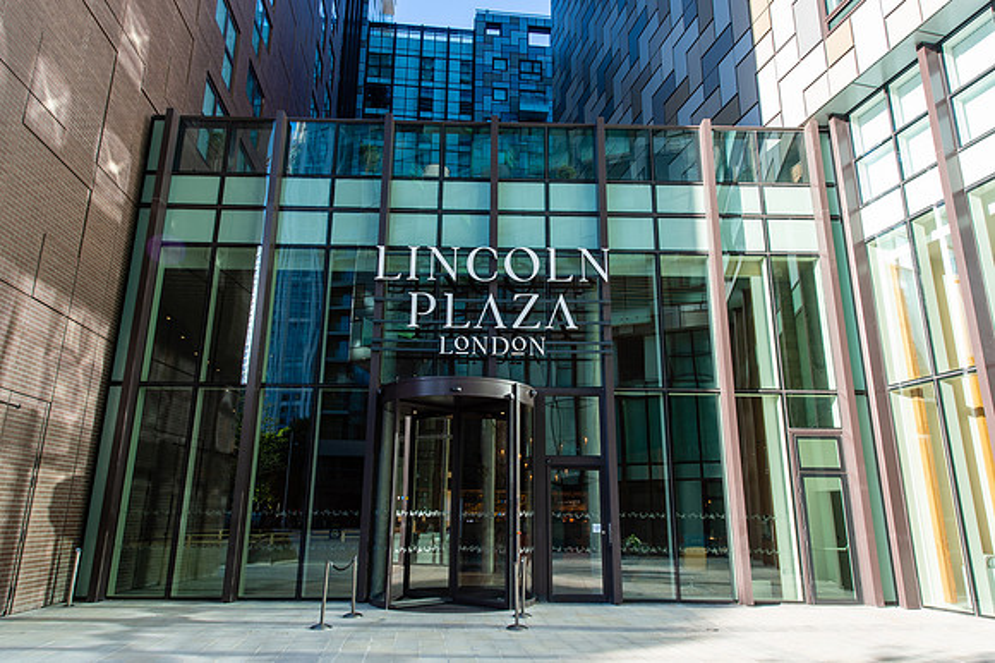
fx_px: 681
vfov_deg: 51.8
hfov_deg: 72.3
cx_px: 498
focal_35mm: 25
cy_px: 332
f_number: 10
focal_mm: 24
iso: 200
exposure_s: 1/60
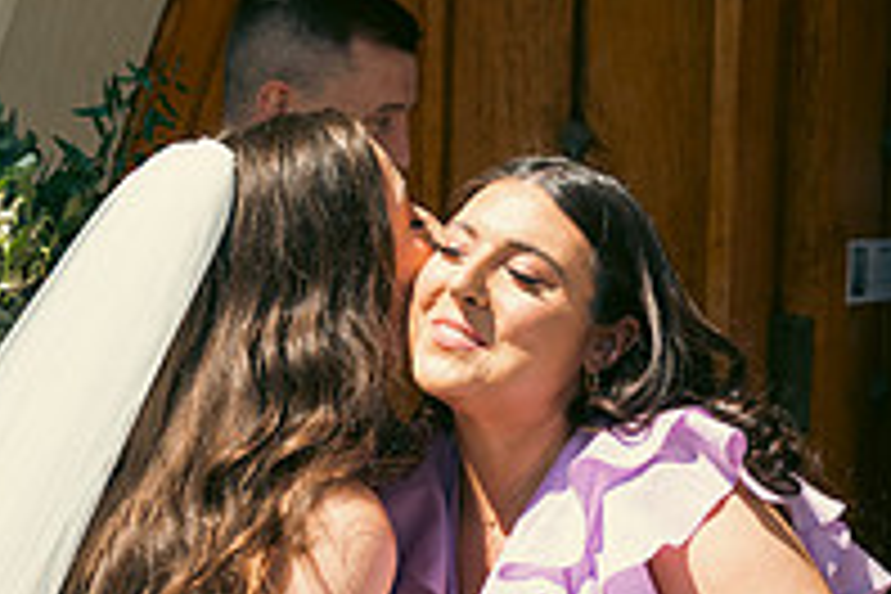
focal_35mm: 117
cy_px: 434
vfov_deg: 11.7
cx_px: 513
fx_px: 2896
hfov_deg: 17.5
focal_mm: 40
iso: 100
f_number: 3.5
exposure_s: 1/800
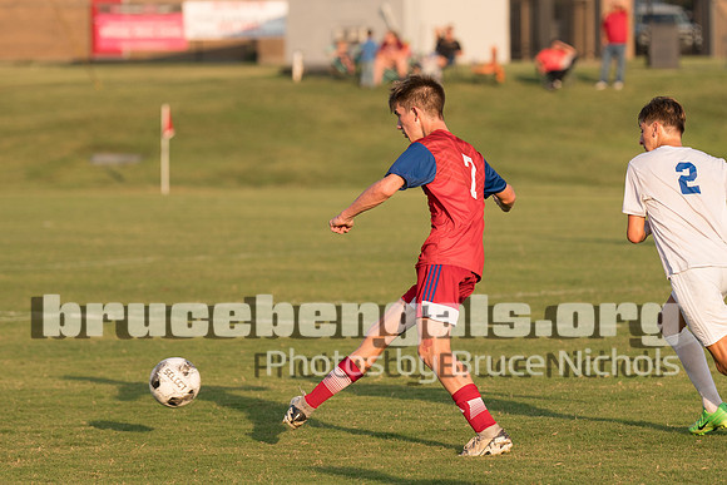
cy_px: 176
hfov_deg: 7.4
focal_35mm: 279
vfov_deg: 4.9
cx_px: 469
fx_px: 5634
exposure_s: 1/1250
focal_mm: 140
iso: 125
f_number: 2.8
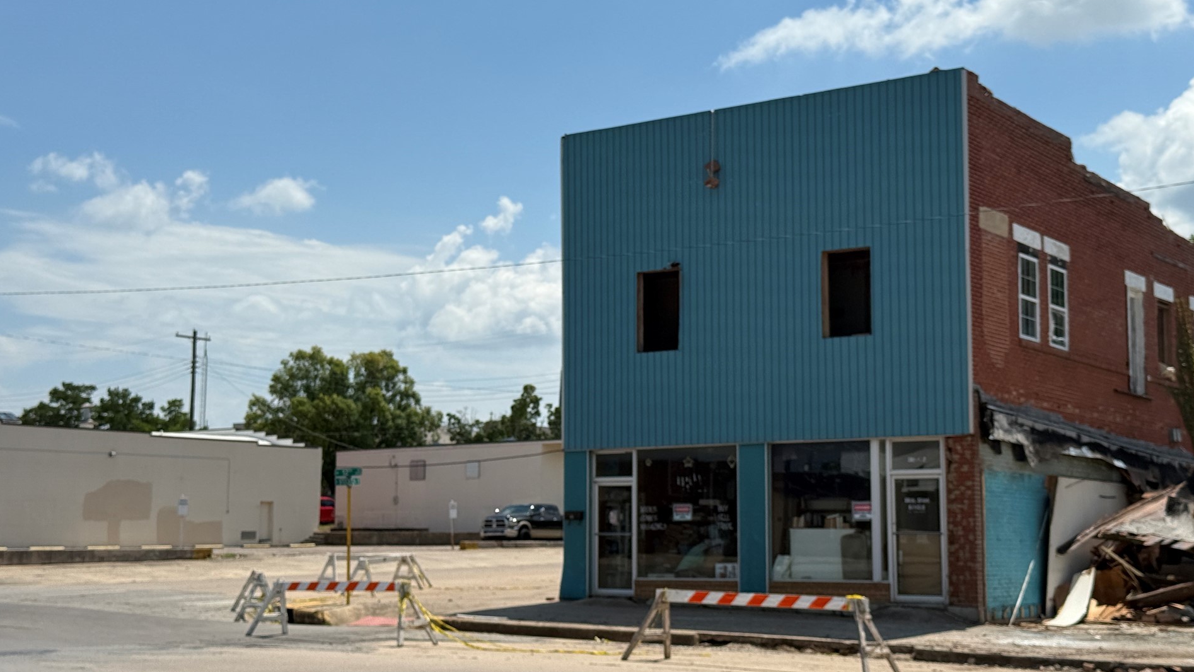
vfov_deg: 22.6
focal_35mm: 53
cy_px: 328
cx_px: 593
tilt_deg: +7.2
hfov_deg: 39.2
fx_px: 1678
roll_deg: -0.3
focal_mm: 6.76
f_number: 1.78
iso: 80
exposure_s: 1/11364
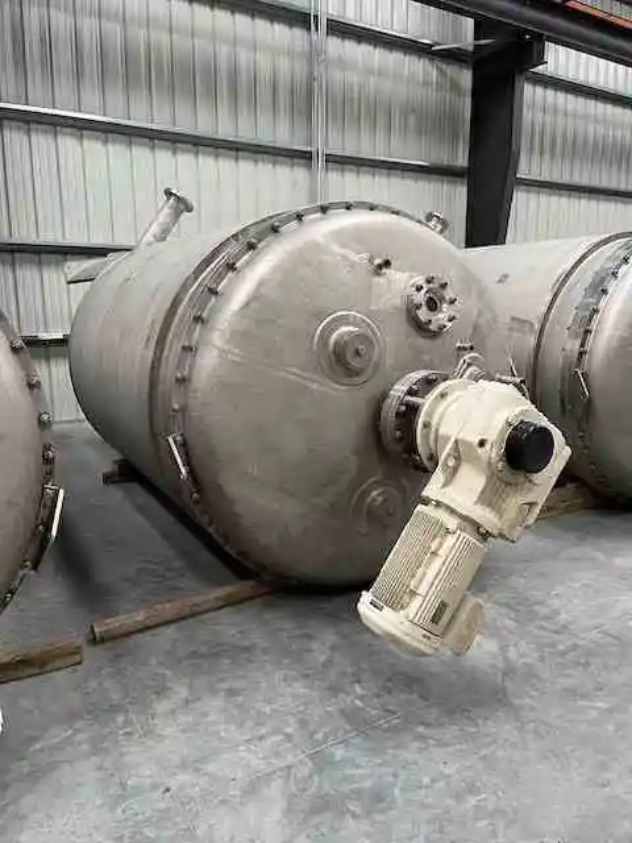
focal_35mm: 26
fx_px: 633
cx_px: 316
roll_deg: +0.7
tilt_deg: -9.4
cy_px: 422
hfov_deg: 53.1
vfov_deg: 67.3
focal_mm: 5.1
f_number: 1.6
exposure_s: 1/60
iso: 160
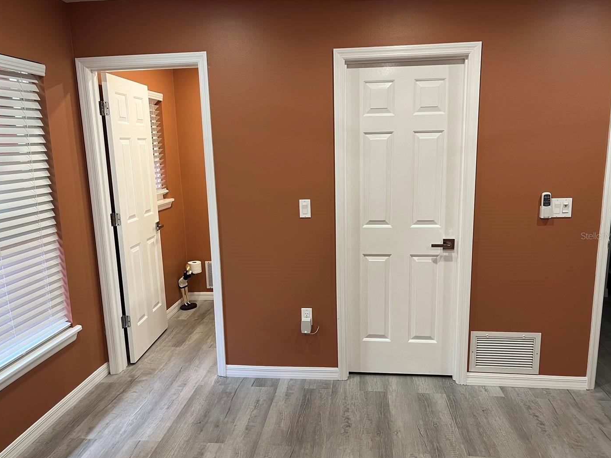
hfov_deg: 65.3
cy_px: 236
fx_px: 477
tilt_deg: -11.4
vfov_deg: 51.3
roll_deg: +0.8
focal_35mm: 27
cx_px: 305
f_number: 1.6
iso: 100
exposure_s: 1/60
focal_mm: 5.1
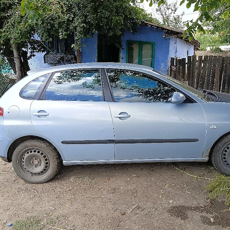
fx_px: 233
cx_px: 133
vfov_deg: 52.5
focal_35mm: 31
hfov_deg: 52.3
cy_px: 116
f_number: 1.8
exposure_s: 1/278
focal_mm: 4.05
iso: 50
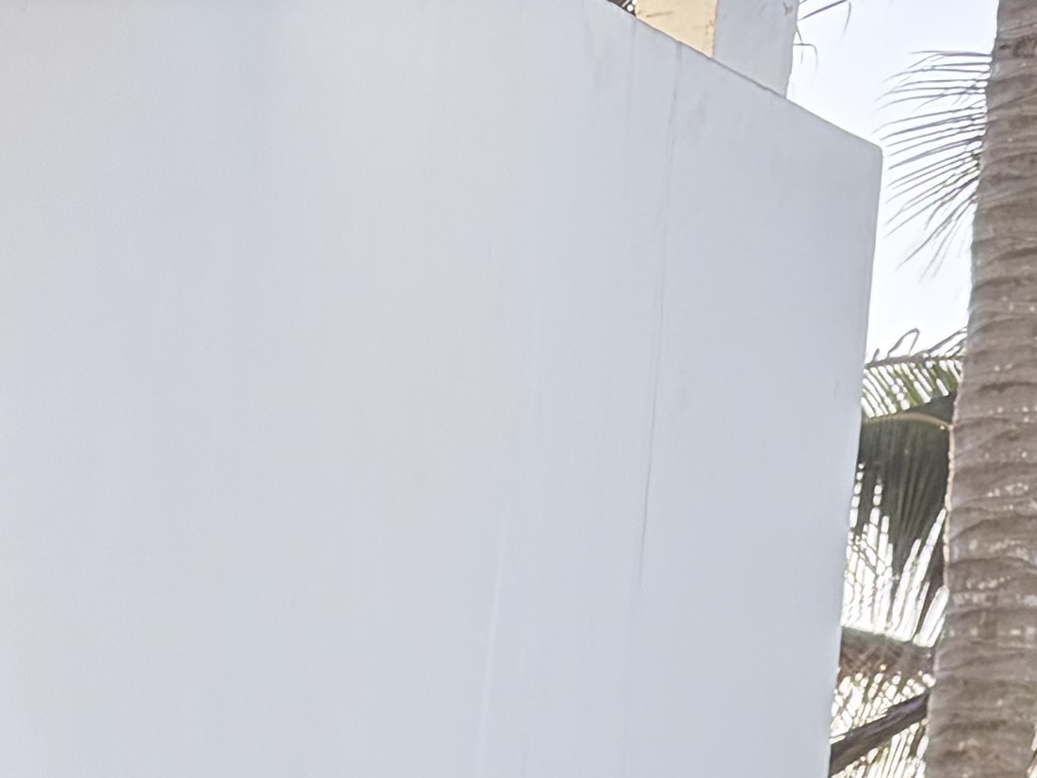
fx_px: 4044
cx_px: -341
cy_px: 2009
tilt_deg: -11.1
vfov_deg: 9.5
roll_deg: -1.5
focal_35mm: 135
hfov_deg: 14.0
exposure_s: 1/618
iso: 64
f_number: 1.6
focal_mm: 5.96
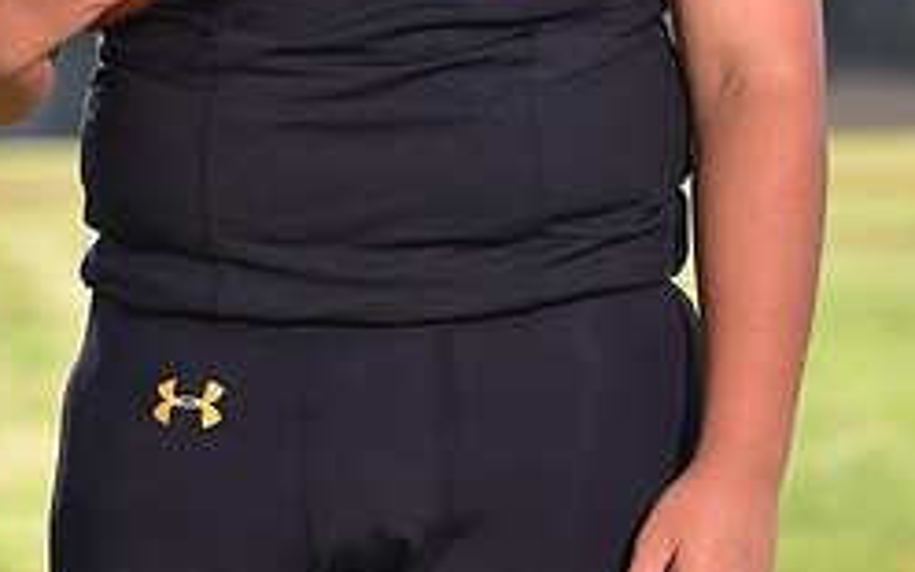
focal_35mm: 369
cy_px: -221
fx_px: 9202
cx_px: 489
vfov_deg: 3.5
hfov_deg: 5.7
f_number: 5
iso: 100
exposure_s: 1/250
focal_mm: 155
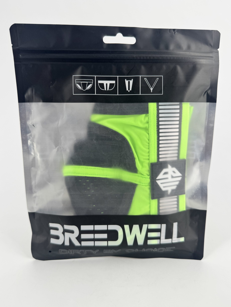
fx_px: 222
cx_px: 114
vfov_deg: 69.4
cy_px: 148
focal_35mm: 25
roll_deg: -0.5
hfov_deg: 54.9
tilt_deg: -18.3
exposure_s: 1/633
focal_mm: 6.76
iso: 80
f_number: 1.78
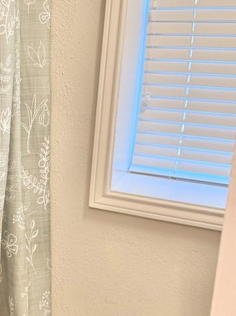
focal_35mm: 52
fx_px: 473
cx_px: -16
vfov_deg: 36.8
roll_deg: -1.5
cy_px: 151
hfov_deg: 26.1
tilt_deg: -11.5
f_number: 1.78
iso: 125
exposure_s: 1/60
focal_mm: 6.76
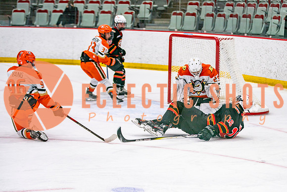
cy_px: 133
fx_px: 975
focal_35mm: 122
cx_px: 187
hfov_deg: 16.7
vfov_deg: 11.2
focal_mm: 88
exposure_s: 1/640
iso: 500
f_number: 2.8
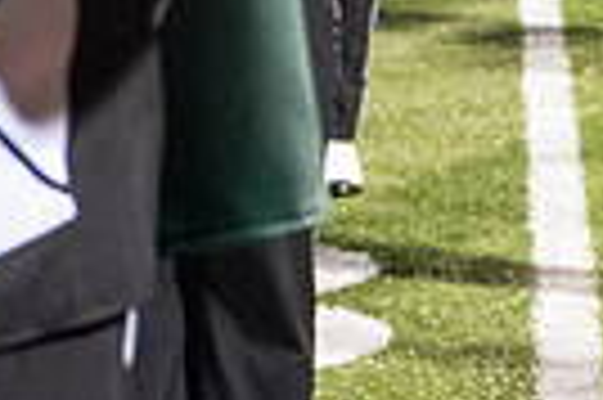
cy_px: -393
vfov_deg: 4.5
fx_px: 5069
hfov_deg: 6.6
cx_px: 1098
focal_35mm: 303
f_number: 5.6
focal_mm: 70
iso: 5000
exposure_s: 1/125
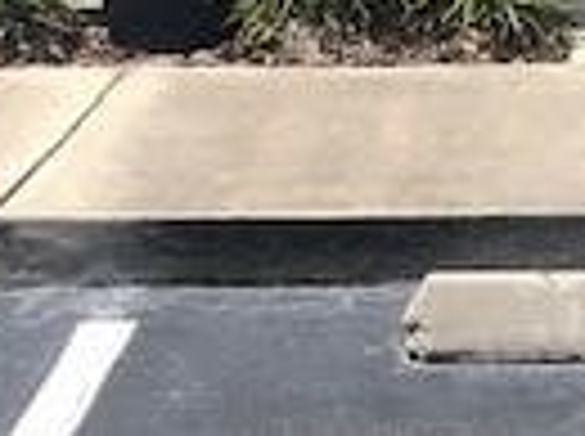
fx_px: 2328
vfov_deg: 10.3
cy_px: -265
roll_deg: +1.2
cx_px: 724
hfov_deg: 13.9
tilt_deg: -2.1
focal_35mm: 138
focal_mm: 4
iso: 20
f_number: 1.8
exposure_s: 1/1350
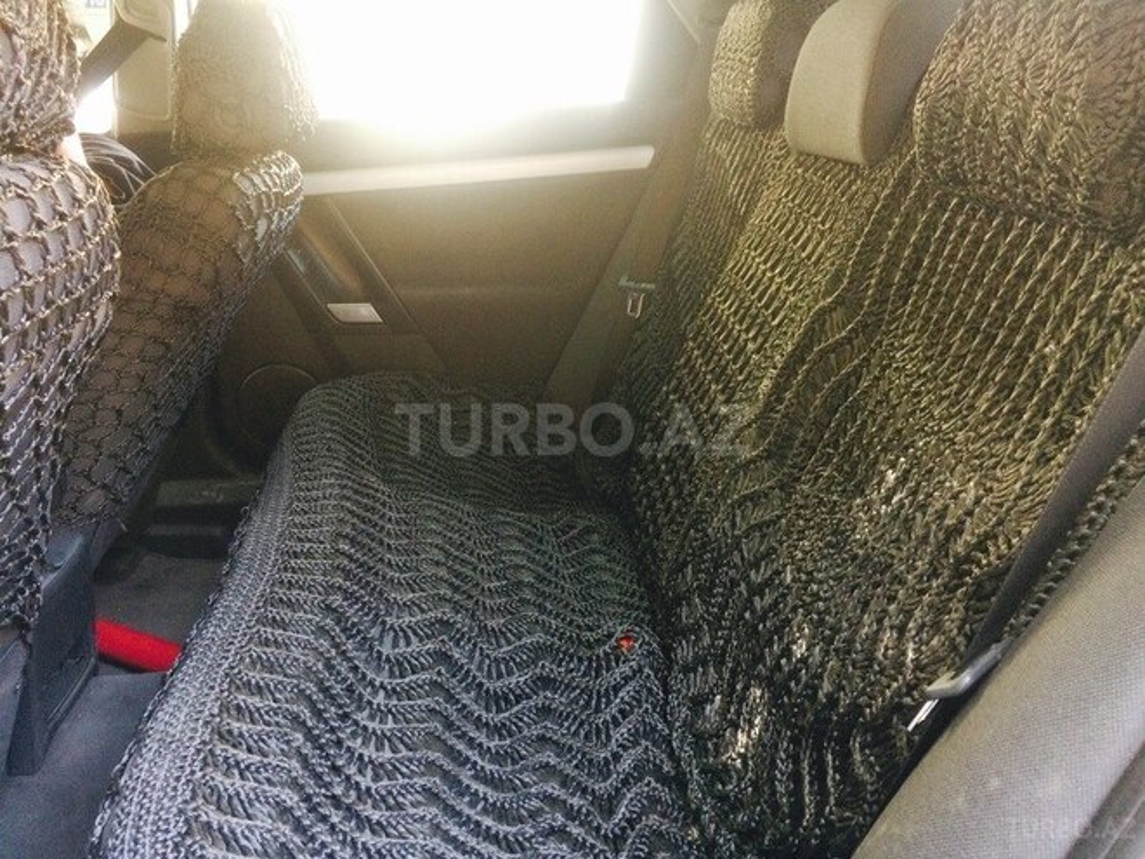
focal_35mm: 29
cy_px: 430
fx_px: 959
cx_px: 572
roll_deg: +0.0
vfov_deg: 48.2
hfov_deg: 61.7
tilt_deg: -19.8
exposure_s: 1/33
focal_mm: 4.15
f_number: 2.2
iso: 160
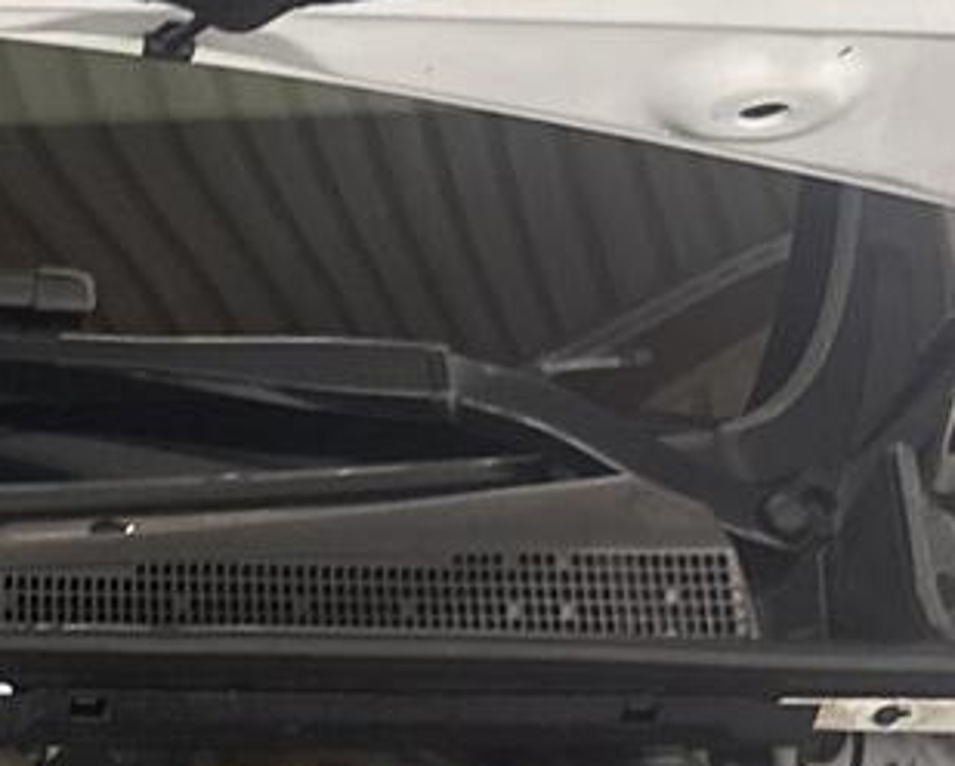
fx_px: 3085
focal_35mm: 109
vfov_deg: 13.6
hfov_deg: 15.2
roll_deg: +0.3
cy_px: 998
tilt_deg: -30.6
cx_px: -770
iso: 250
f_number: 1.78
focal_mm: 6.76
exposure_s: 1/47
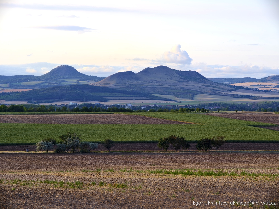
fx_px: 1273
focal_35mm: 158
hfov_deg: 12.5
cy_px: 104
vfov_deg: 9.4
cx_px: 140
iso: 100
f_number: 8
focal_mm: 200
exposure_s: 1/56
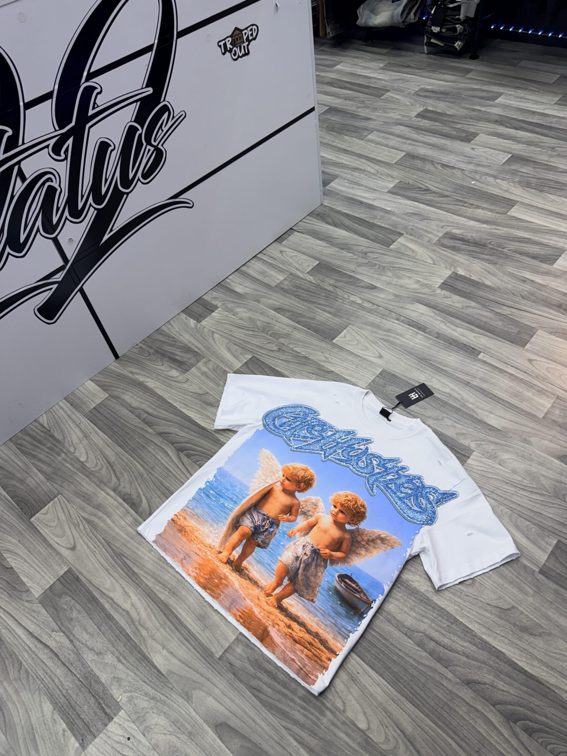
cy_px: 378
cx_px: 284
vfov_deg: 71.6
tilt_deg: -51.1
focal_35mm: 24
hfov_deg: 56.8
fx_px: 524
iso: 64
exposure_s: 1/120
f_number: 1.78
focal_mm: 6.76
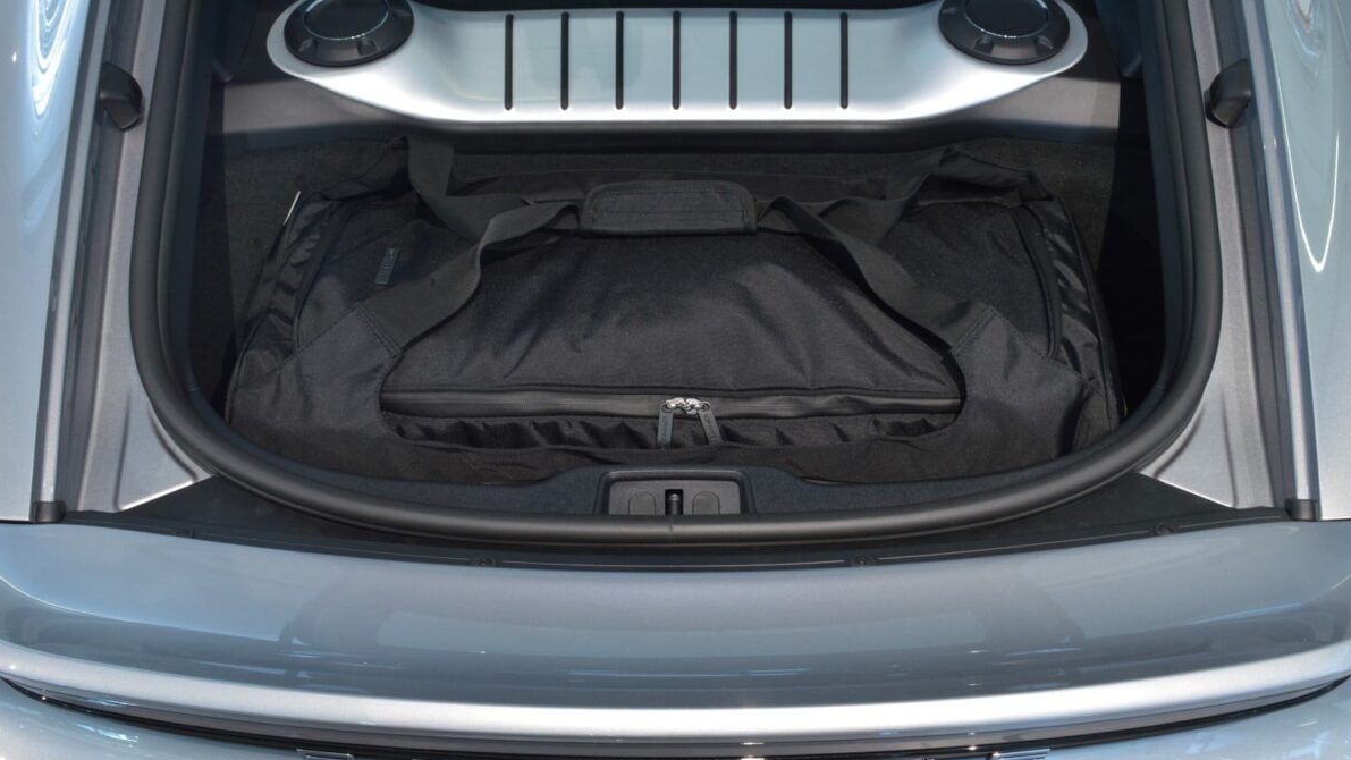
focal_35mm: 38
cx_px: 675
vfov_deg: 31.2
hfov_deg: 52.8
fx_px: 1361
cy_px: 345
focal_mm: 24
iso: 400
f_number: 11
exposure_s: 1/1.6
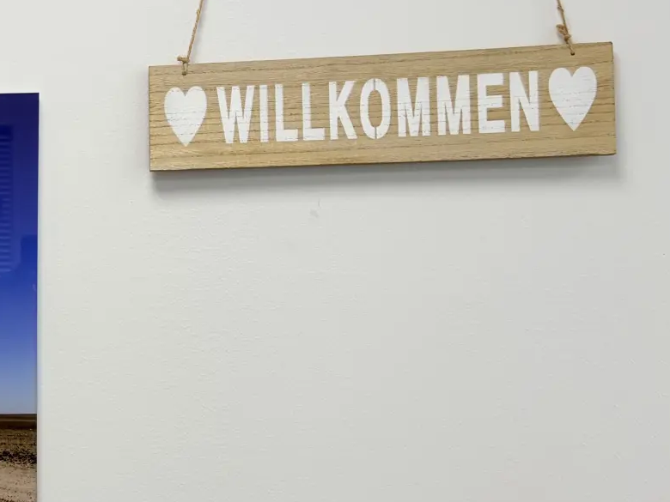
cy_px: 308
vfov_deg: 22.9
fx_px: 1239
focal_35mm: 64
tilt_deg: -3.7
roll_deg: +1.4
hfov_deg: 26.9
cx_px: -128
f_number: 1.6
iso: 32
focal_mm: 5.96
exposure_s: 1/100
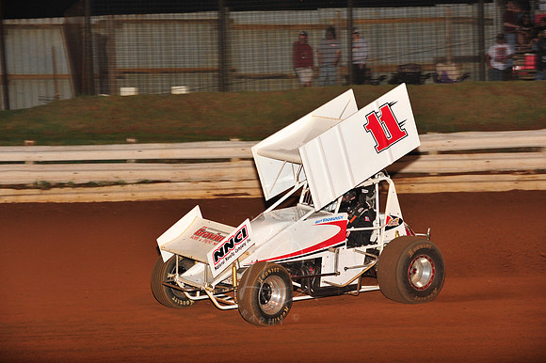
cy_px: 182
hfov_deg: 17.1
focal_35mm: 120
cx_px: 273
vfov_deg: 11.4
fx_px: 1819
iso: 1000
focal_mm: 120
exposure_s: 1/320
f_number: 6.3
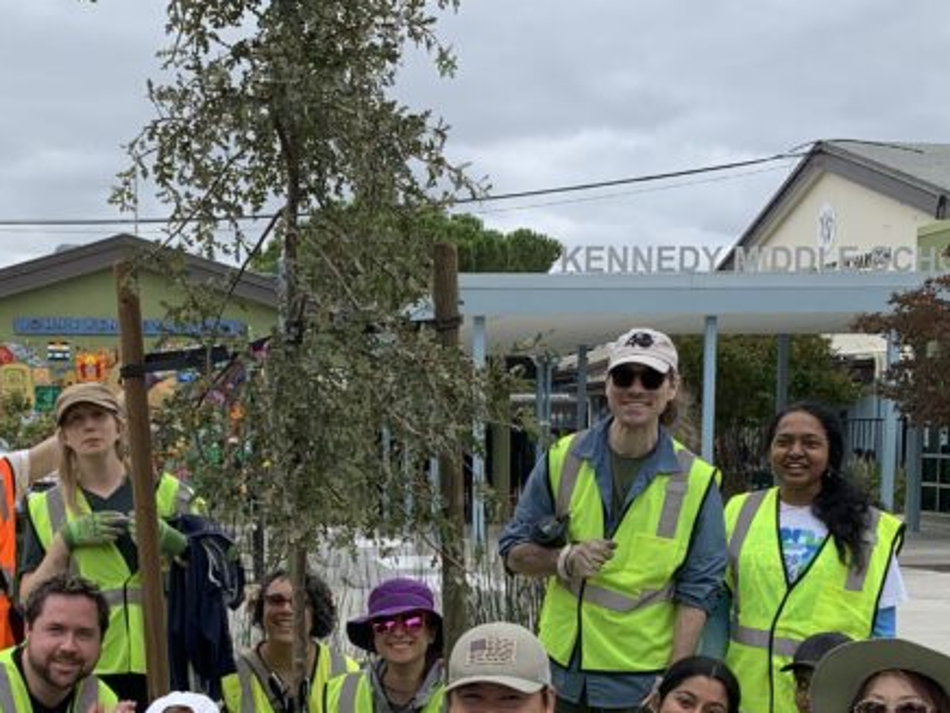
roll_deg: +0.9
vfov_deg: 23.1
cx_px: 412
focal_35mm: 61
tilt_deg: -9.8
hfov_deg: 31.6
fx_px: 1674
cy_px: 696
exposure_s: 1/835
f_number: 1.8
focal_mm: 4.25
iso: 25
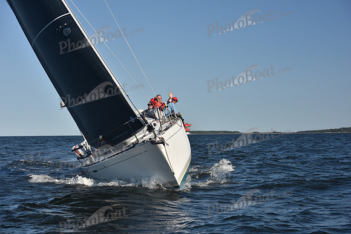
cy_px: 117
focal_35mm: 70
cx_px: 176
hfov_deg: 28.8
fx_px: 683
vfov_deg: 19.5
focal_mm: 70
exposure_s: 1/640
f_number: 7.1
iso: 250
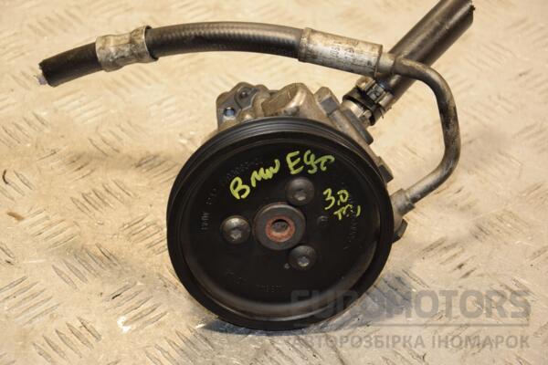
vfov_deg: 13.8
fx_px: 1507
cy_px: 182
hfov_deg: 20.6
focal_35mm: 99
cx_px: 274
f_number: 5.3
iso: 800
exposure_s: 1/160
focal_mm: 66
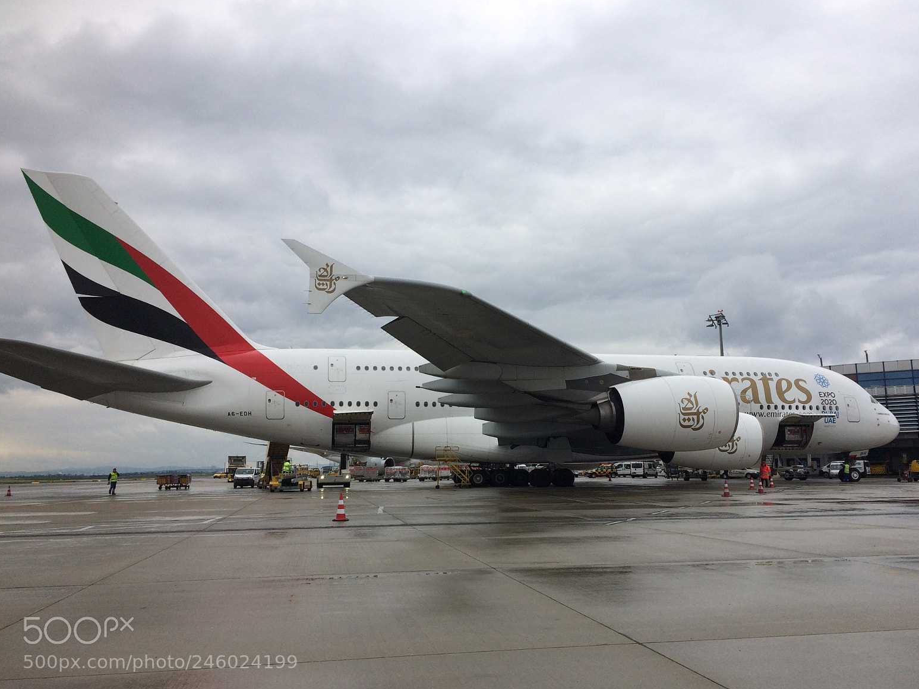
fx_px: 796
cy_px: 352
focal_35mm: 30
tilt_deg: +7.9
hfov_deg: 60.0
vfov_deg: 46.8
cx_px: 462
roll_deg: -0.1
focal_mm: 4.15
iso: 32
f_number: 2.2
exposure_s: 1/1580
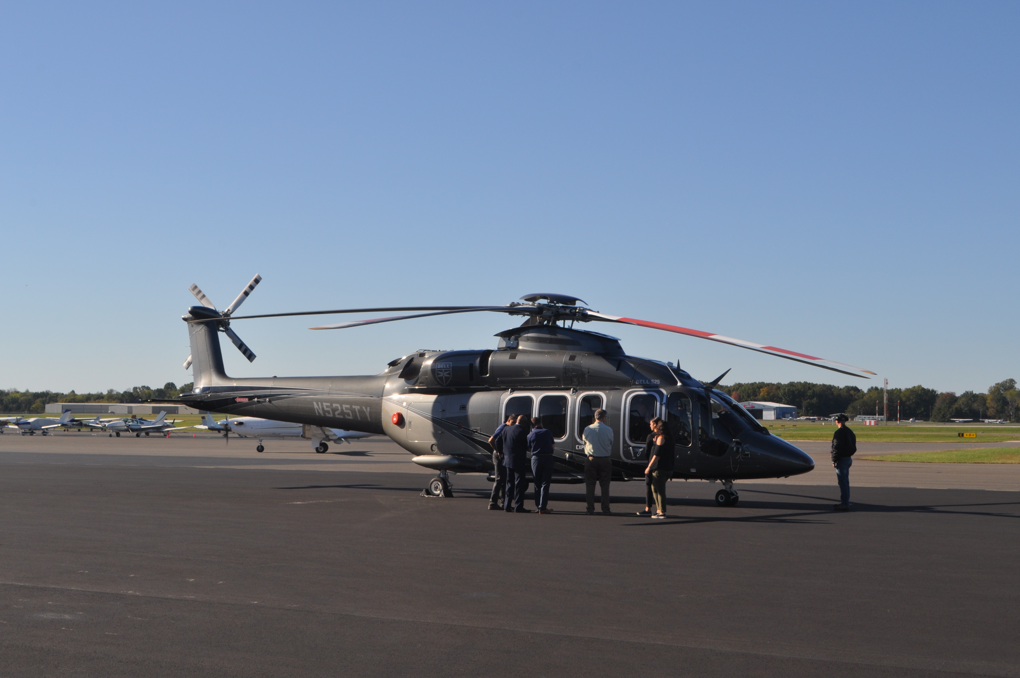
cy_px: 345
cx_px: 507
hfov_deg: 37.2
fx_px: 1514
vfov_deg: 25.2
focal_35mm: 54
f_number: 14
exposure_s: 1/200
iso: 200
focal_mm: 35
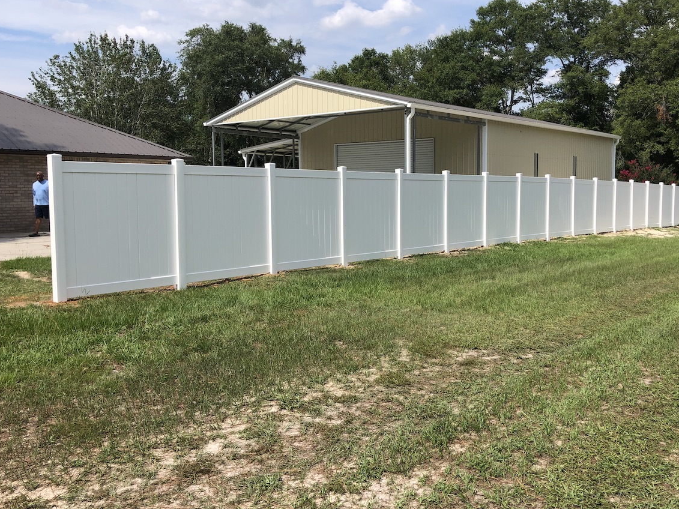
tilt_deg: -2.2
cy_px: 246
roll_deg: +2.0
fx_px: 647
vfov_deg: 42.9
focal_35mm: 33
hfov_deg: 55.2
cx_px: 382
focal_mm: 3.99
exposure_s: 1/2404
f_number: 1.8
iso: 20
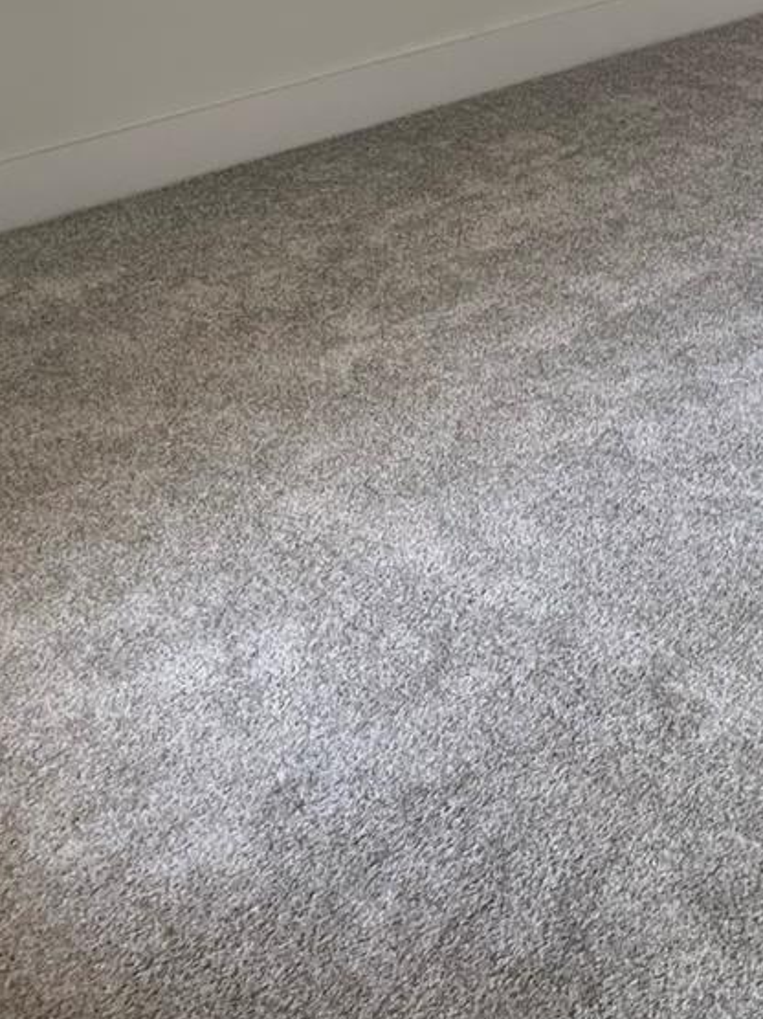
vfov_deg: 25.3
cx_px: 895
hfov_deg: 19.4
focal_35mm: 72
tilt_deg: -11.1
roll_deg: -1.0
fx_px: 2117
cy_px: -75
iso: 100
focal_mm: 4.25
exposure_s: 1/66
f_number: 1.8
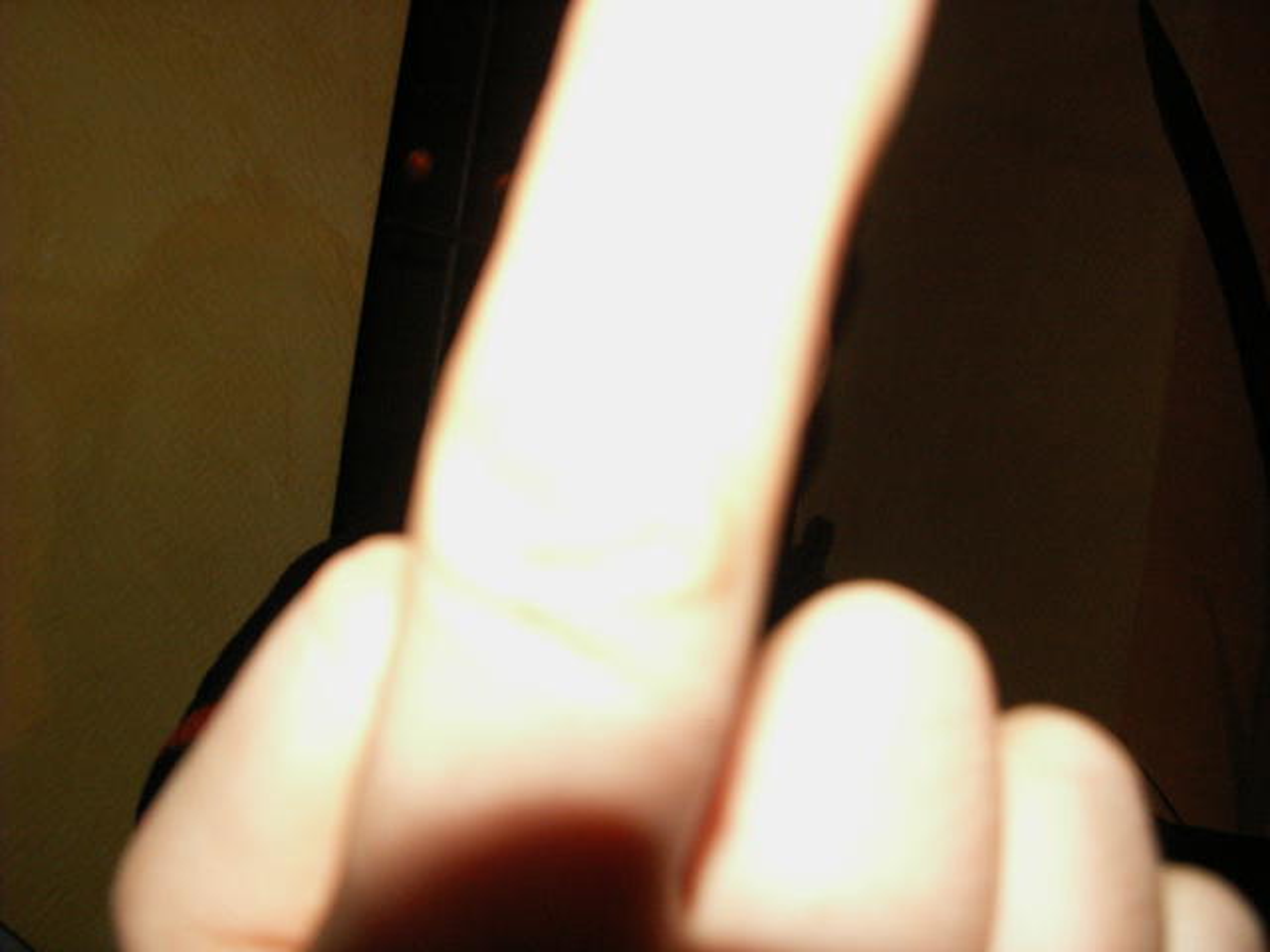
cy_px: 476
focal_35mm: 35
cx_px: 635
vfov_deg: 40.7
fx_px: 1284
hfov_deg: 52.6
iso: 160
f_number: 3.2
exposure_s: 1/40
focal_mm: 5.86
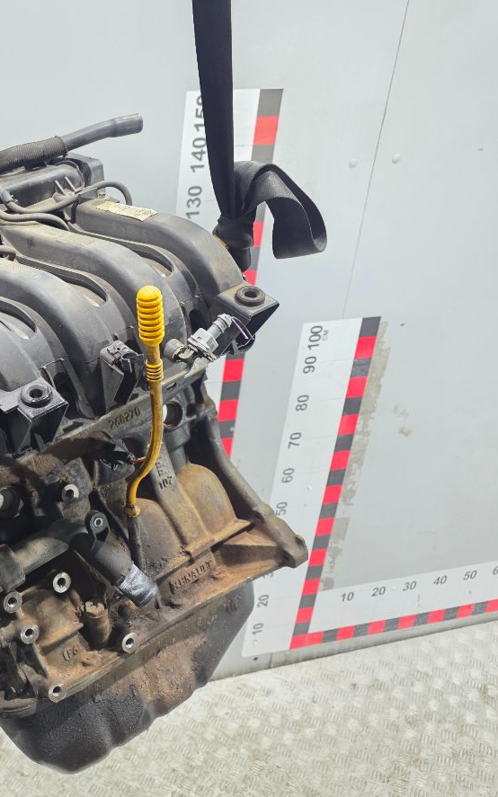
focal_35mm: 33
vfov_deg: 58.2
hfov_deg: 34.7
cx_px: -4
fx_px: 717
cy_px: 403
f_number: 1.7
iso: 320
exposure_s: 1/100
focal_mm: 6.3
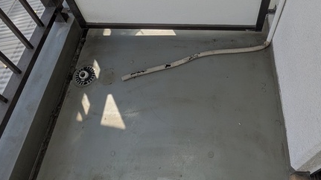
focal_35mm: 34
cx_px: 199
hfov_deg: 57.4
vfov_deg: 31.2
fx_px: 289
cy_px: -12
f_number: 2.2
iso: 43
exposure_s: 1/1355
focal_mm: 1.83
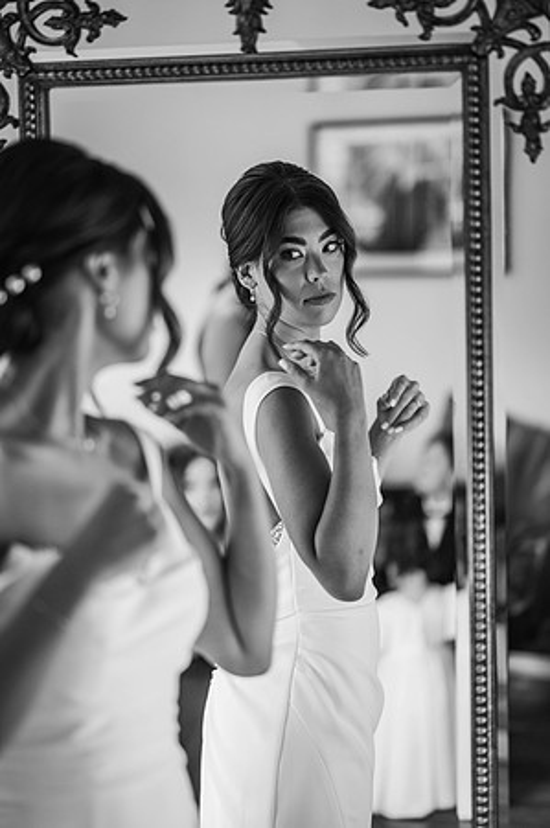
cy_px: 414
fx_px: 1952
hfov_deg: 16.0
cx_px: 275
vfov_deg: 23.9
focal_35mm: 85
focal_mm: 85
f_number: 1.8
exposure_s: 1/200
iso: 320
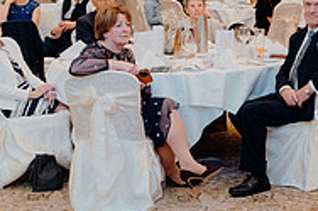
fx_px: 900
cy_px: 41
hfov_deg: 18.6
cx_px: 419
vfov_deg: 13.3
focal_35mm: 102
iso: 3200
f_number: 3.5
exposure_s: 1/160
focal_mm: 33
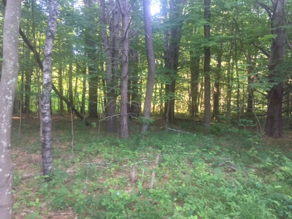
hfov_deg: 61.7
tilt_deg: +0.3
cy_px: 110
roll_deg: -0.3
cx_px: 146
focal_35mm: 29
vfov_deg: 48.2
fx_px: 245
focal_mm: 4.15
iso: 250
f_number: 2.2
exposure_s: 1/30
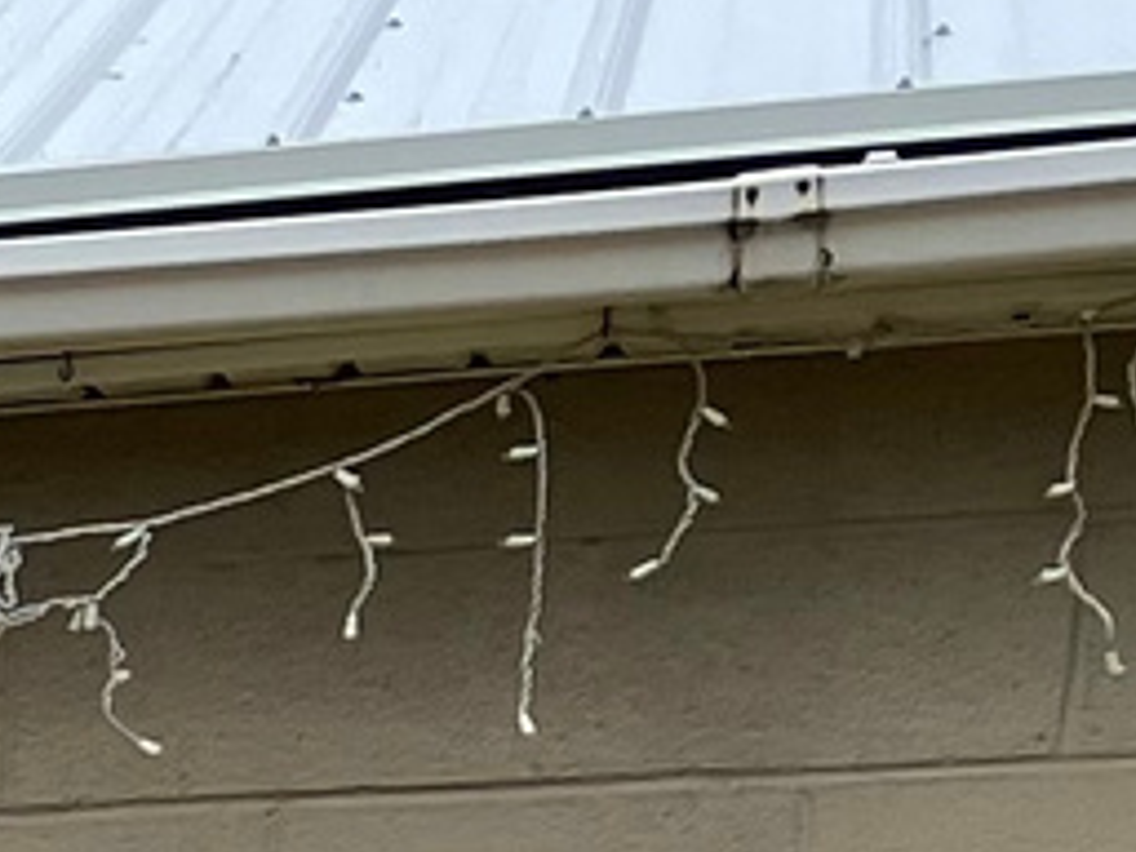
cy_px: 2041
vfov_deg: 7.0
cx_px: -2902
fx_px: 6563
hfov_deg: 7.7
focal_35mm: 200
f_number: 1.6
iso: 32
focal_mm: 5.1
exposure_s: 1/2049
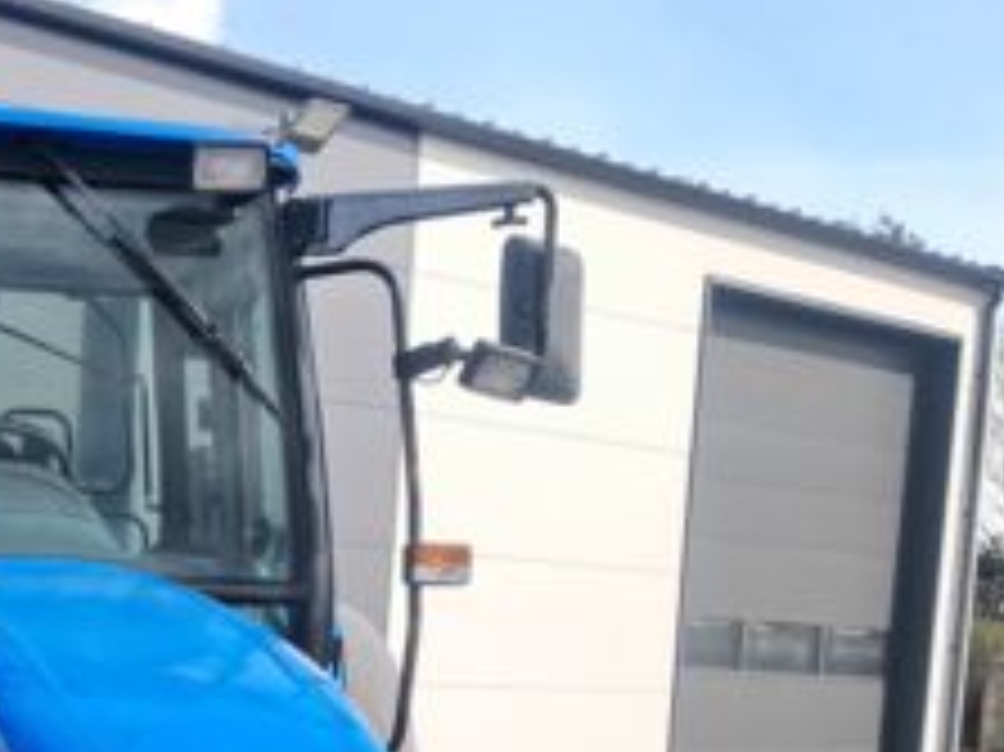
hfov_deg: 27.5
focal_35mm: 65
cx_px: -81
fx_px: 1884
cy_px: 883
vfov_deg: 21.1
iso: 50
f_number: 1.8
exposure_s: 1/282
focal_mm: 4
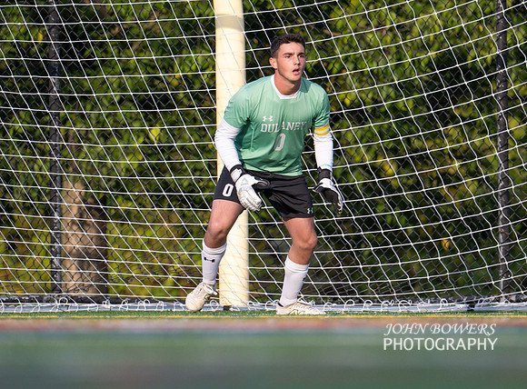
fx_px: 10705
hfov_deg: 2.8
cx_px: 280
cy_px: 233
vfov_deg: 2.1
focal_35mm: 707
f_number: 4.5
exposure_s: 1/2500
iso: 1000
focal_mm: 400
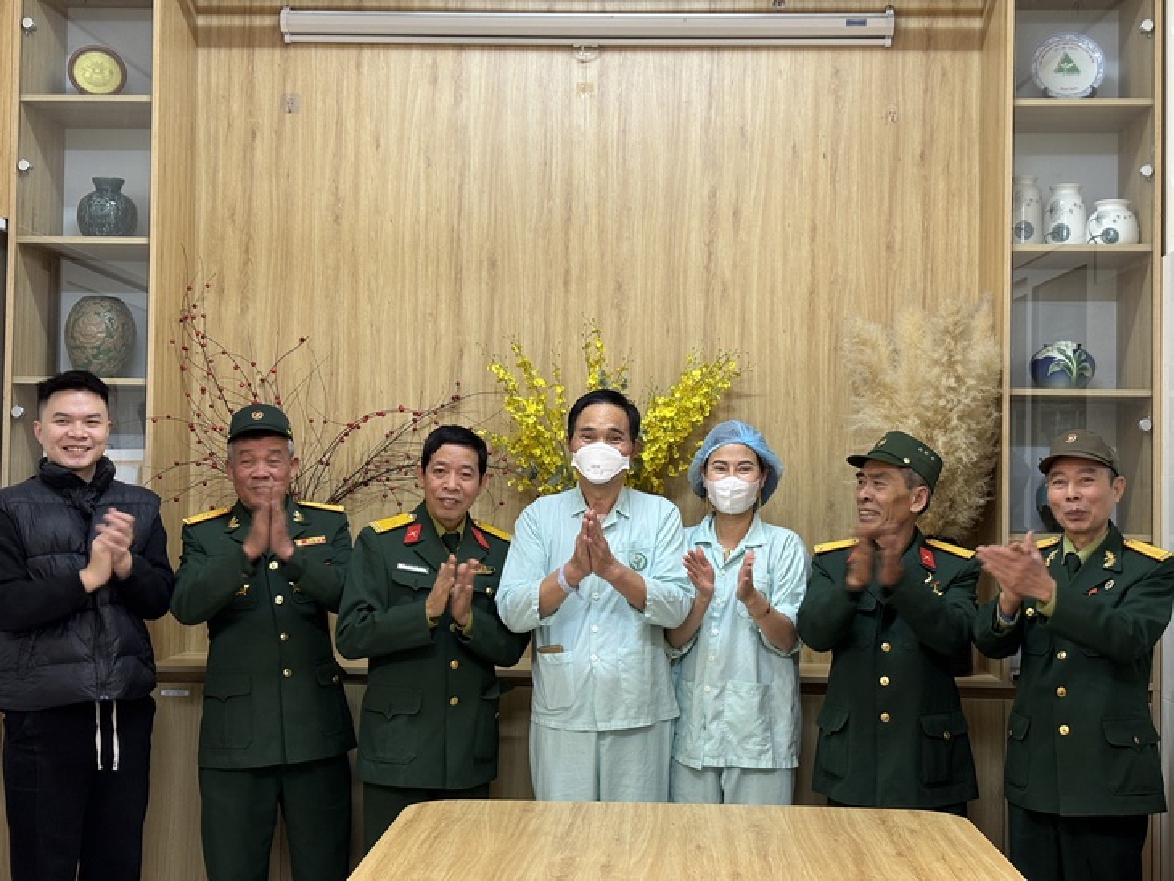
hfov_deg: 36.8
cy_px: 440
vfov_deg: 28.0
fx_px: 1764
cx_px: 587
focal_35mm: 52
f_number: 1.6
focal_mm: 5.96
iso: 100
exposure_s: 1/33
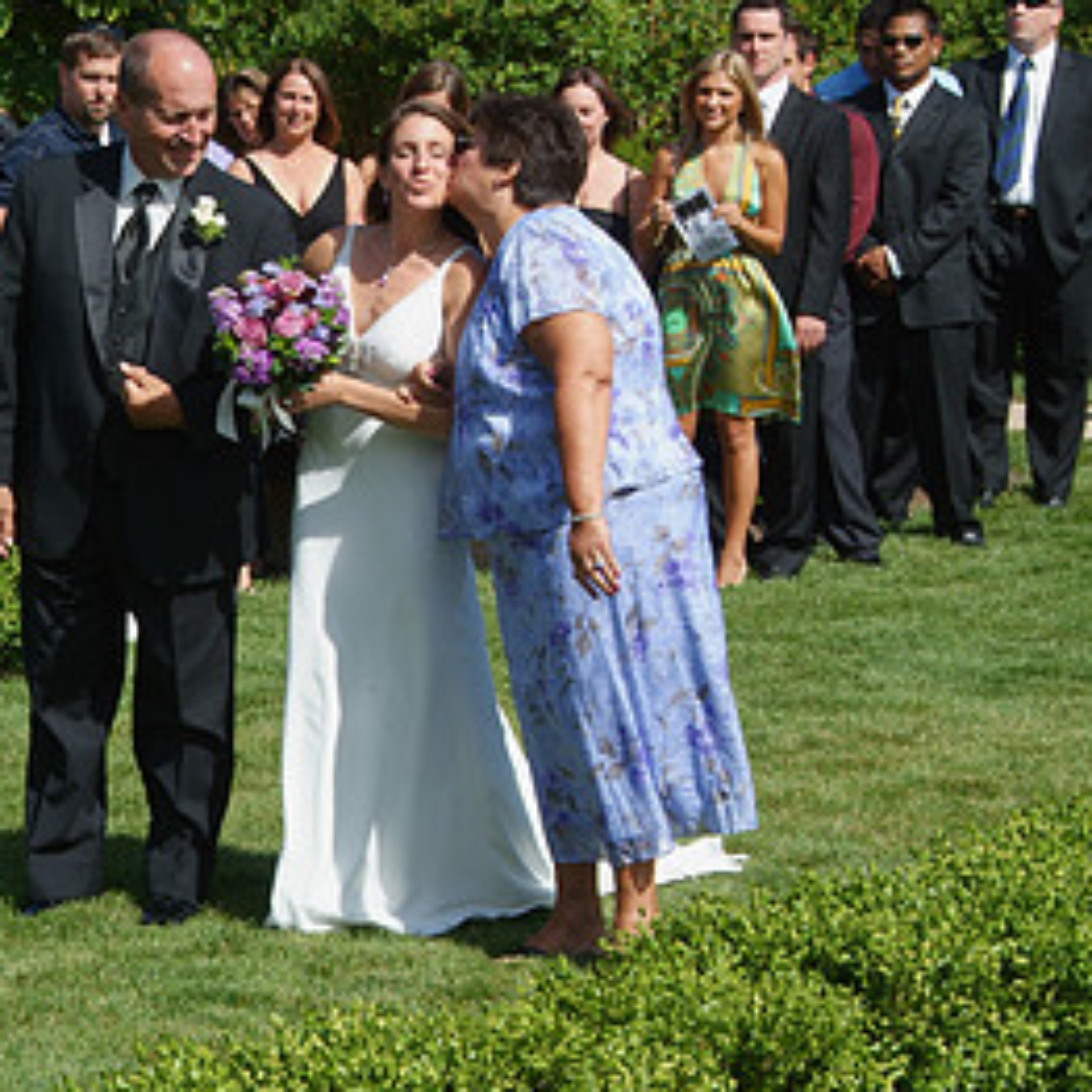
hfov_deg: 12.2
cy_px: 433
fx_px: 5104
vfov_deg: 12.2
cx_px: 469
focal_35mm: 143
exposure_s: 1/90
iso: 200
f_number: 13
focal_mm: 65
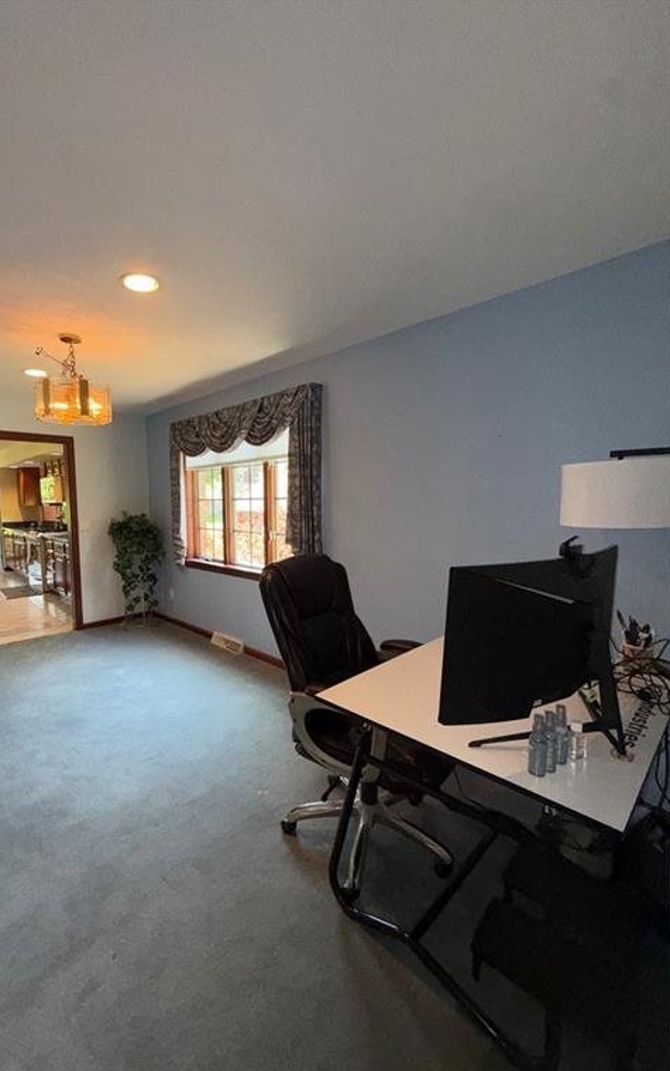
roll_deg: +0.1
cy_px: 538
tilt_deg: -3.8
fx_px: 438
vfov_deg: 101.5
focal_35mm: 15
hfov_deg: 74.0
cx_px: 269
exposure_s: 1/120
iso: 160
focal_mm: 2.22
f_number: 2.2
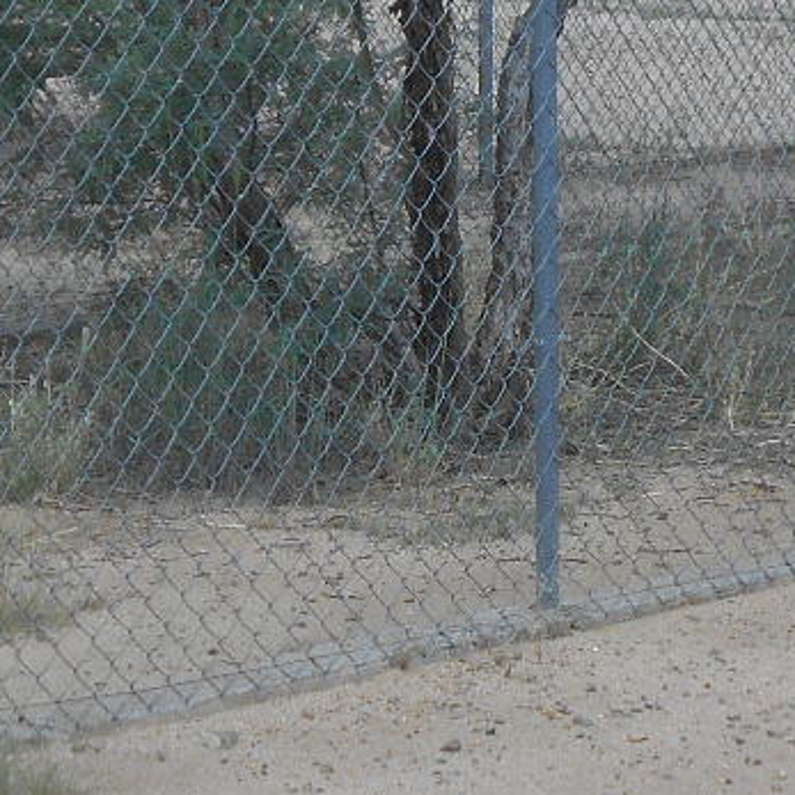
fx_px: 4547
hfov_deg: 10.0
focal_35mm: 175
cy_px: 273
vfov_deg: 10.0
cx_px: 458
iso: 80
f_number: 4.2
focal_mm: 7.7
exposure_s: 1/500
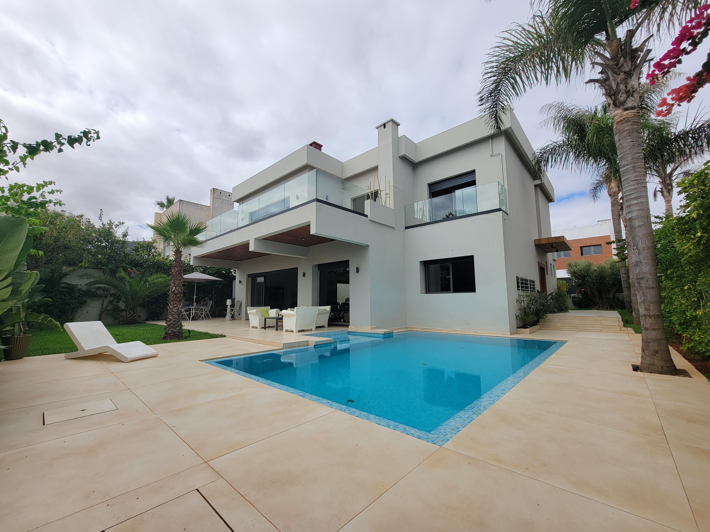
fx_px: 267
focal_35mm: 13
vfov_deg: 89.9
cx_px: 355
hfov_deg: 106.2
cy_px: 266
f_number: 2.2
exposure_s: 1/2163
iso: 50
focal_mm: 2.2
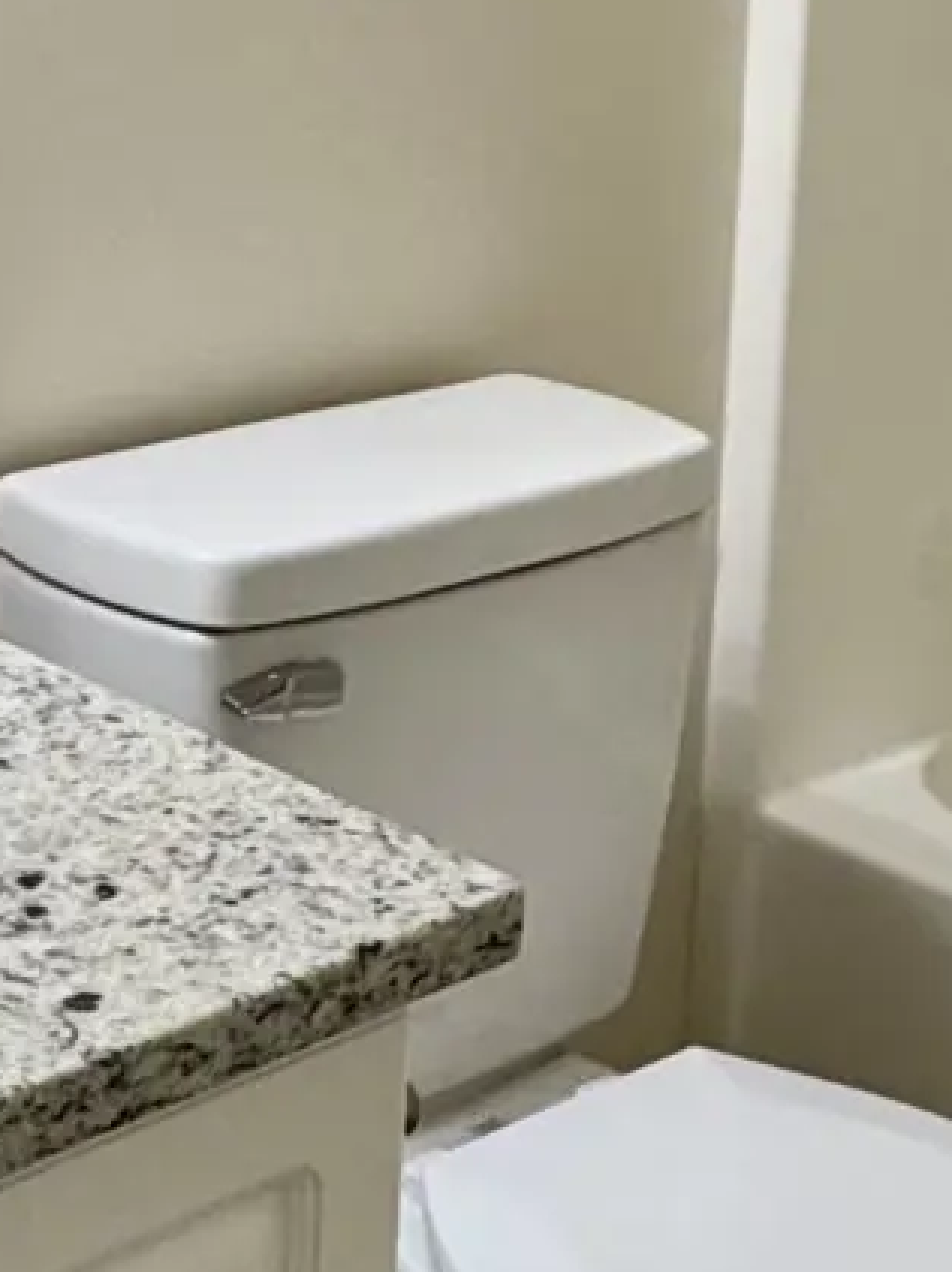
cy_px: 87
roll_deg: -1.2
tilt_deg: -11.2
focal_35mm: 85
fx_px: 3120
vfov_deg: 22.4
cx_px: 124
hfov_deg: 17.1
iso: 160
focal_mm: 2.22
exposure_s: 1/120
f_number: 2.2
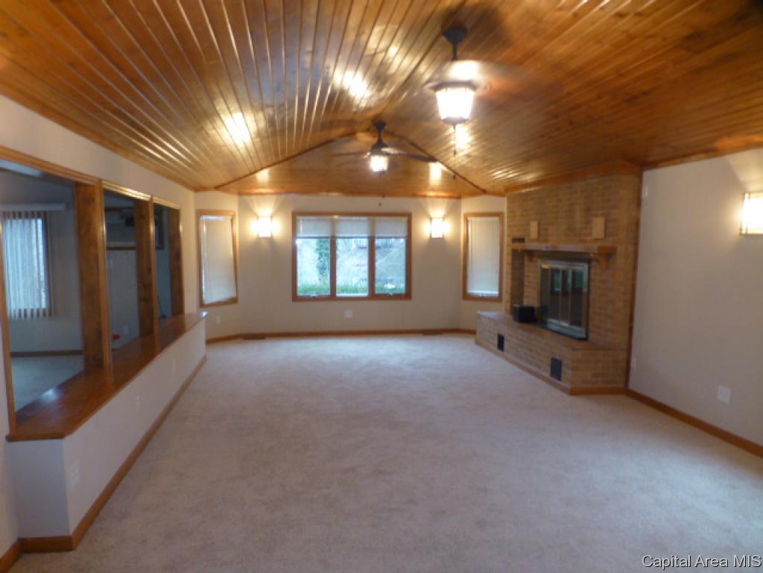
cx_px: 382
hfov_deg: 71.6
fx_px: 529
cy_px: 286
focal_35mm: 24
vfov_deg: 56.8
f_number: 3.3
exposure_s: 1/4
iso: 200
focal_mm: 4.3
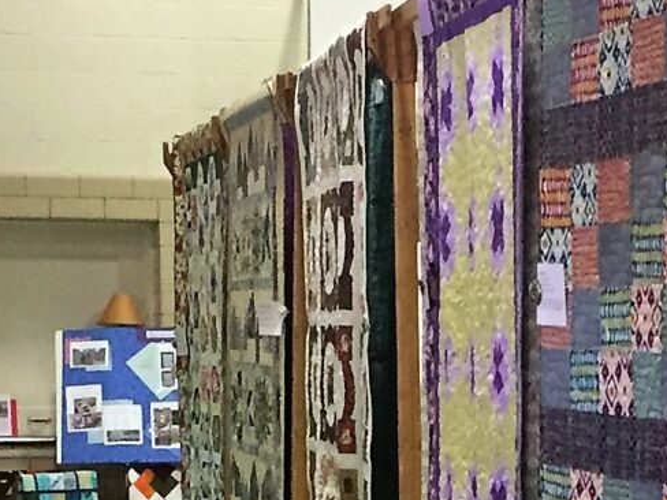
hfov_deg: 12.8
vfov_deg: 9.6
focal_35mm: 152
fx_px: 2929
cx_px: 672
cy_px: 579
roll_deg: -0.7
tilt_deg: -5.0
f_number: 2.2
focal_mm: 4.15
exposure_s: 1/30
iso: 160
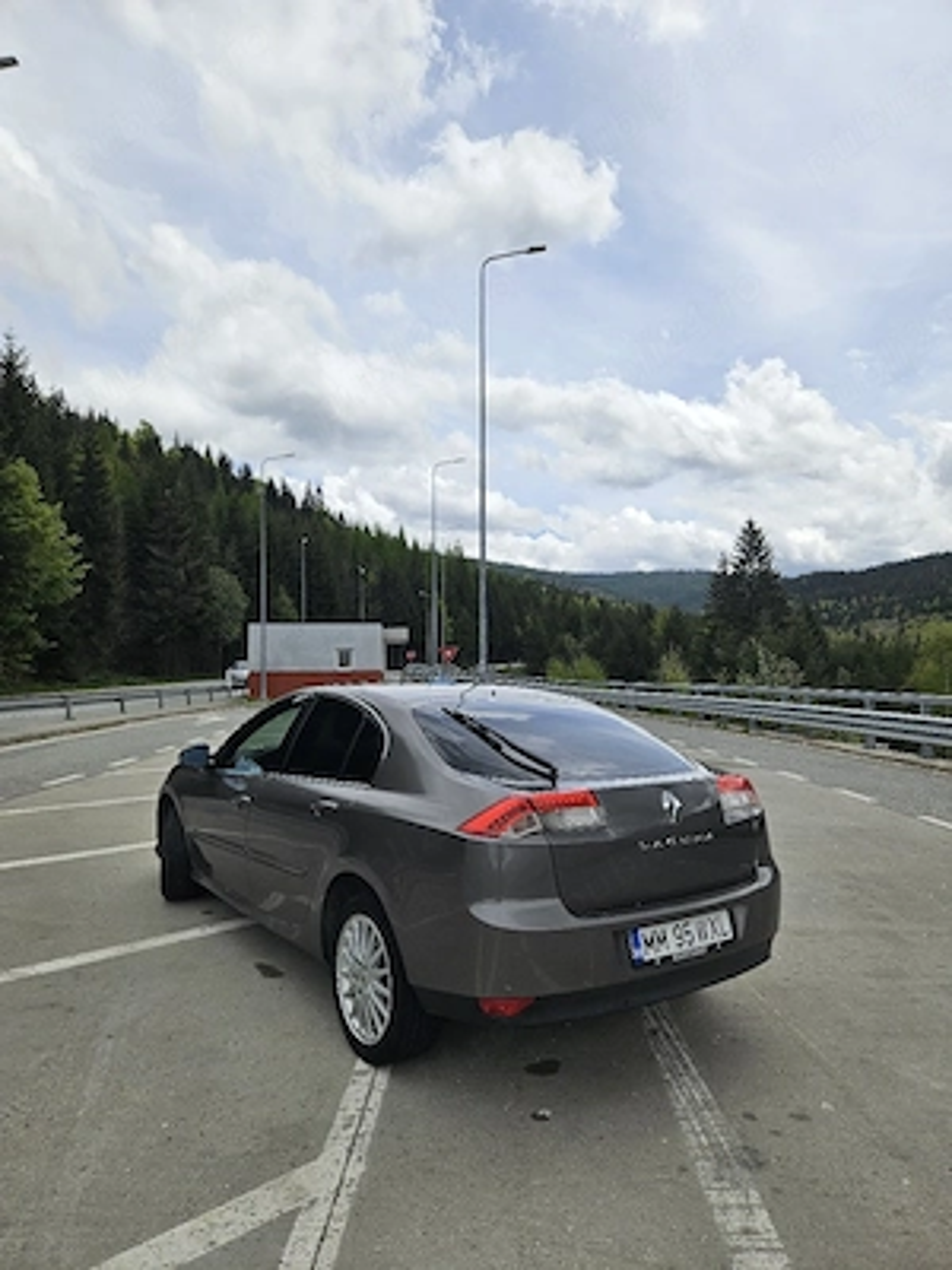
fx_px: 843
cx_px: 476
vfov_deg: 73.9
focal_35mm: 23
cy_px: 635
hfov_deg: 58.9
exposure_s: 1/3333
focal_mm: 5.4
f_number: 1.8
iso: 25
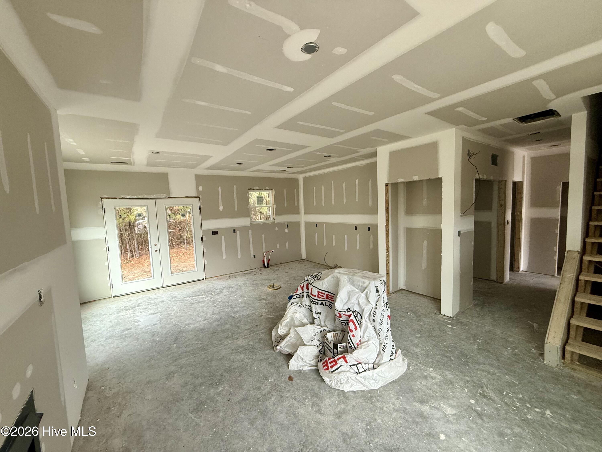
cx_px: 301
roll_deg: +2.3
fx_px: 243
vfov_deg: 85.7
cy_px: 226
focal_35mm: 14
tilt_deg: -4.9
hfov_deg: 102.1
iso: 200
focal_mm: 2.22
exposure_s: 1/99
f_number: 2.2
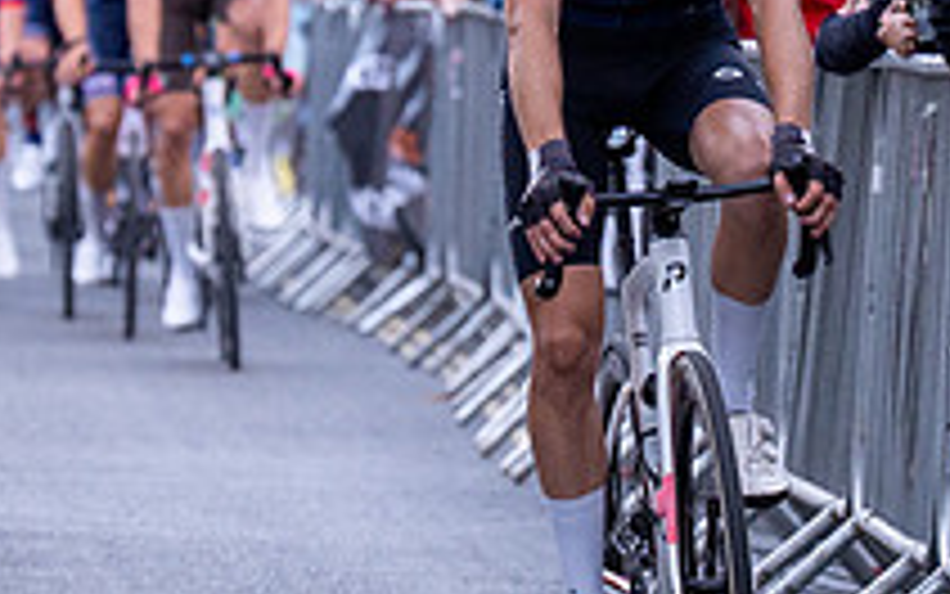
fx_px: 15124
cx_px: 517
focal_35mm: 584
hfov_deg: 3.6
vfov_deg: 2.2
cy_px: -176
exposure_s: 1/800
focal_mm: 133
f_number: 3.5
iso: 2000
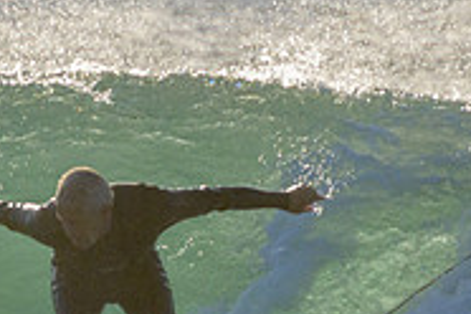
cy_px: 309
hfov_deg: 0.6
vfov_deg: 0.4
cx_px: 104
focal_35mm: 3403
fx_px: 44519
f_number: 11
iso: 560
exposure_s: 1/2000
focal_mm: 800
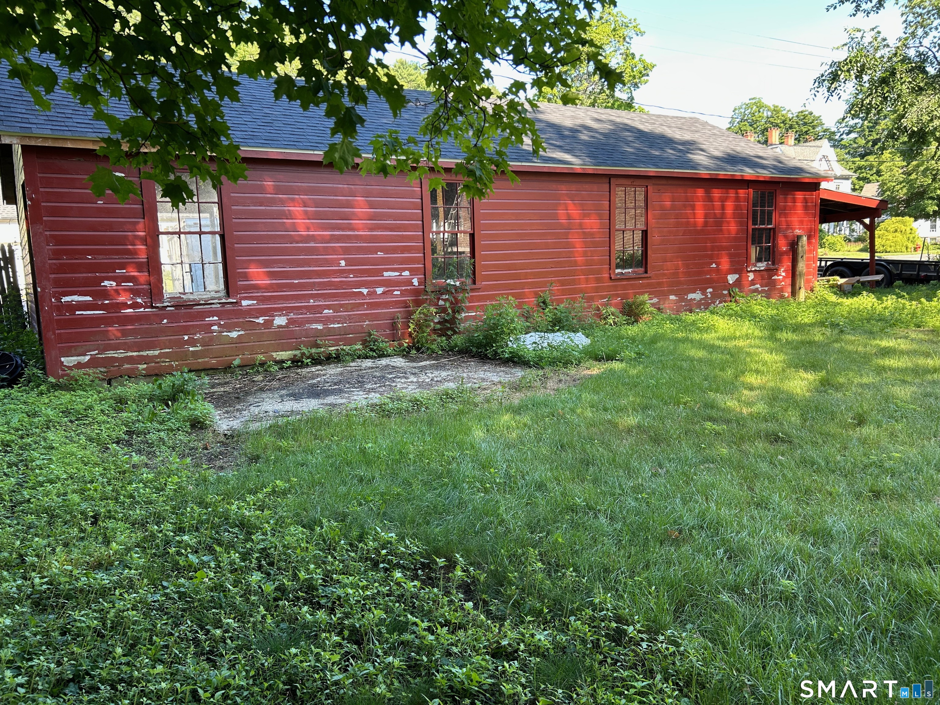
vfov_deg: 53.1
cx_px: 470
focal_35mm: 26
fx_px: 706
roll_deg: +2.3
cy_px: 352
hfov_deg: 67.3
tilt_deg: -7.6
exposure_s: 1/173
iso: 40
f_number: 1.5
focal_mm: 5.7
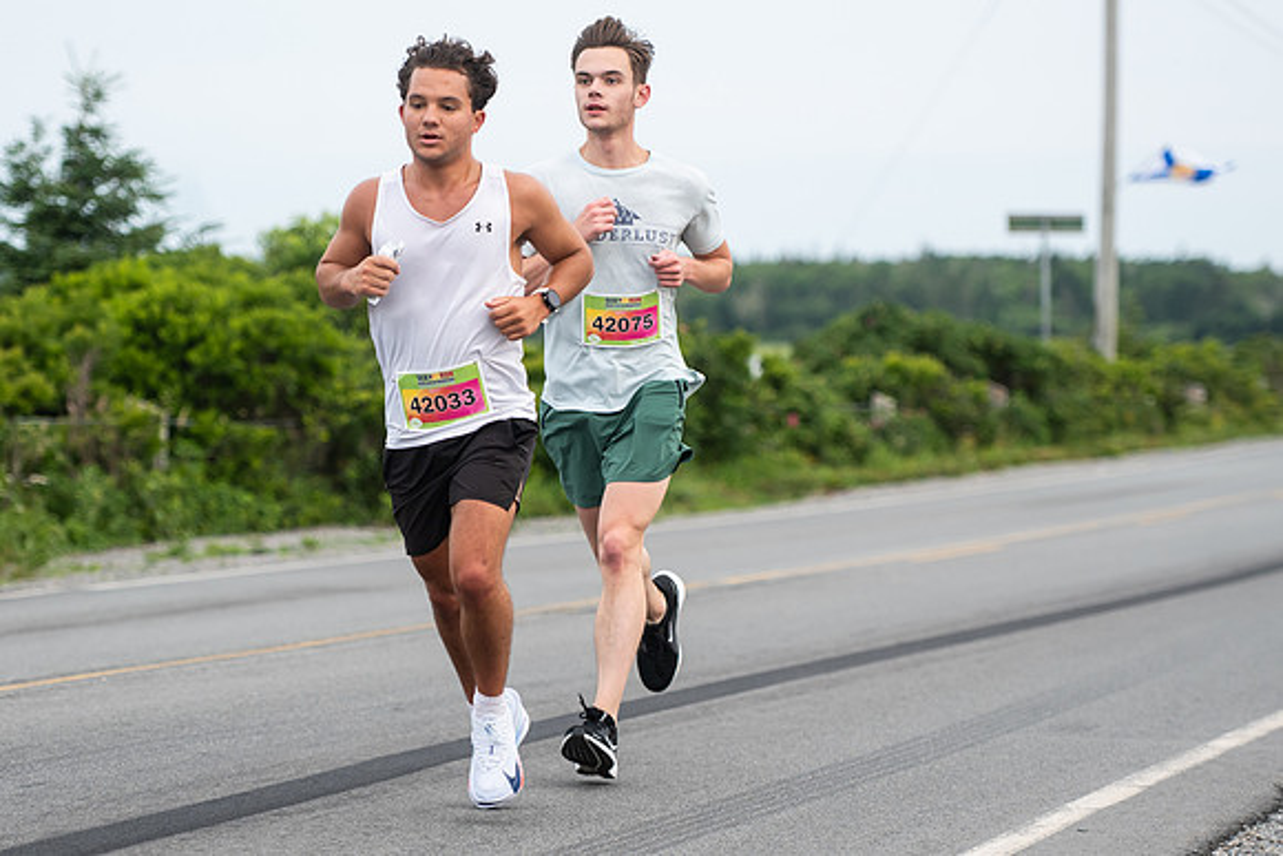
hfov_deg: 13.2
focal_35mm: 156
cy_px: 523
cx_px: 499
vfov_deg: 8.8
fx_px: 5562
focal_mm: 110
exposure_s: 1/800
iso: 500
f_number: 4
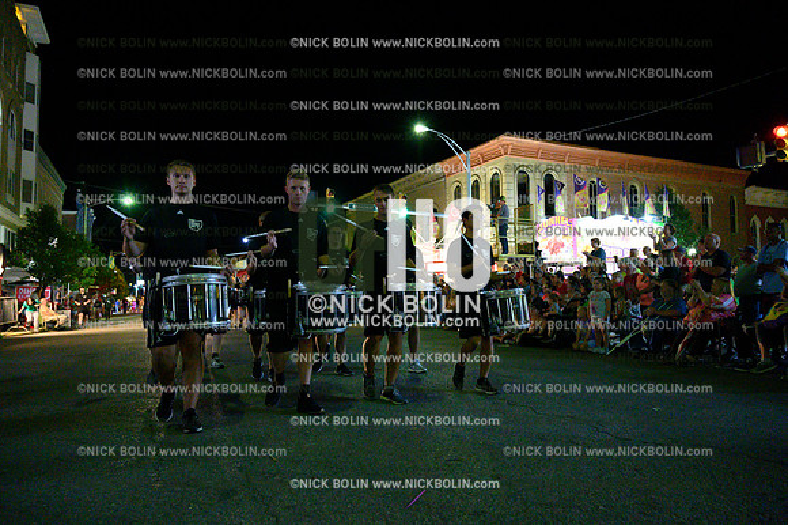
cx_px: 394
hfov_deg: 73.8
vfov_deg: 53.1
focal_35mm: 24
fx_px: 525
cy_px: 262
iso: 32000
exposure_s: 1/400
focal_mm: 24
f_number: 4
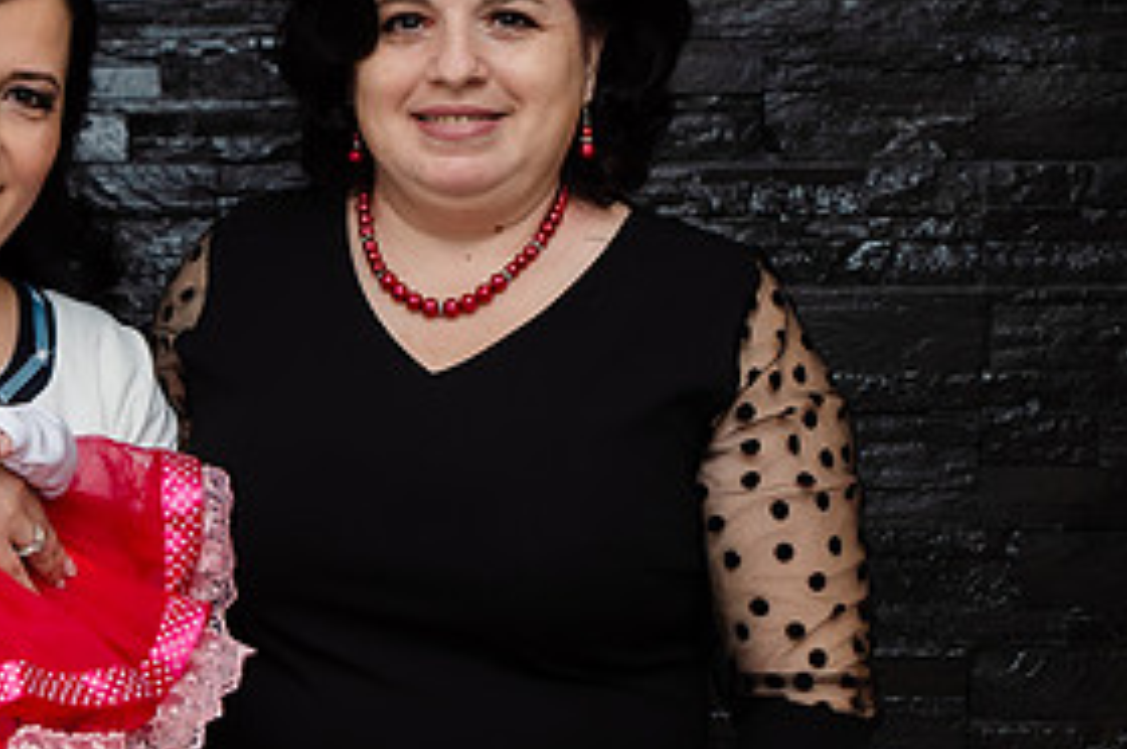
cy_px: 327
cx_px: 120
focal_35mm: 97
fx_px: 3033
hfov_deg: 20.6
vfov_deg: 14.1
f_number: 3.5
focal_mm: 38
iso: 500
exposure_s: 1/250
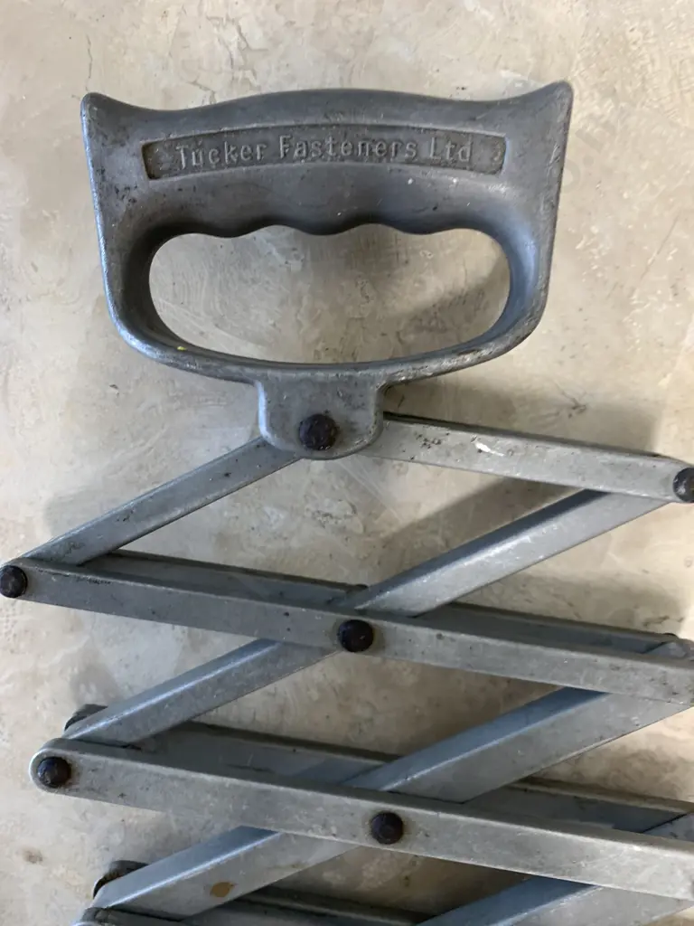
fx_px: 695
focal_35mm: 26
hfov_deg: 53.1
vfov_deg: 67.3
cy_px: 463
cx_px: 347
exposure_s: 1/50
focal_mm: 4.25
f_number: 1.8
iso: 100
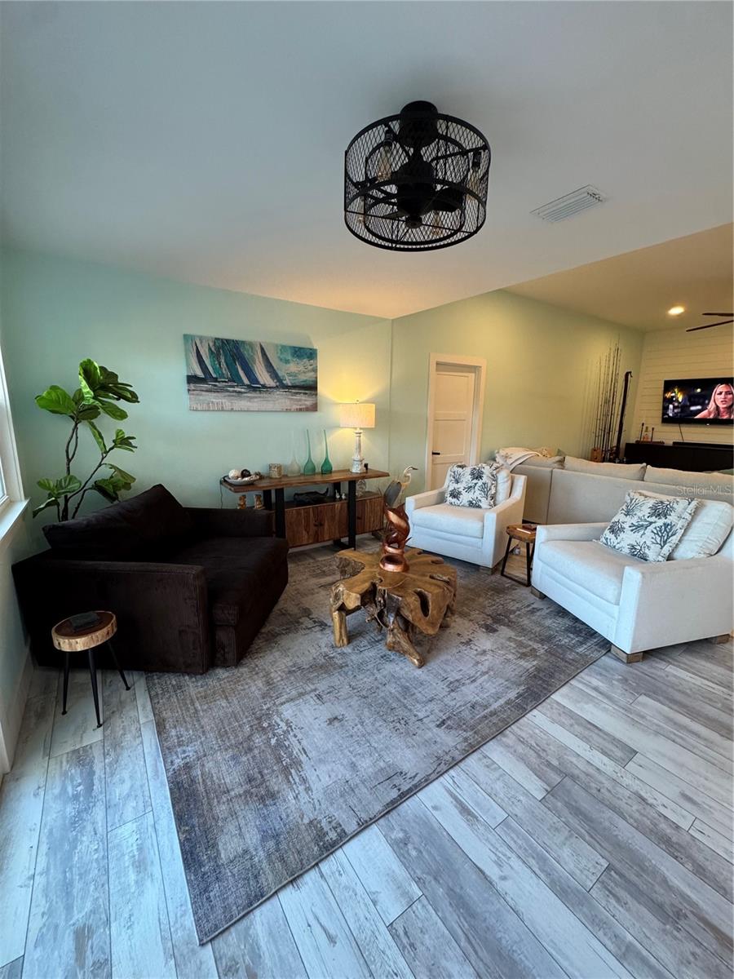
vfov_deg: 102.1
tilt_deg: -11.0
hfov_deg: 85.7
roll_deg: +0.7
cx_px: 367
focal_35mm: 14
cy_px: 490
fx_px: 396
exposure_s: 1/120
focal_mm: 2.22
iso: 250
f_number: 2.2
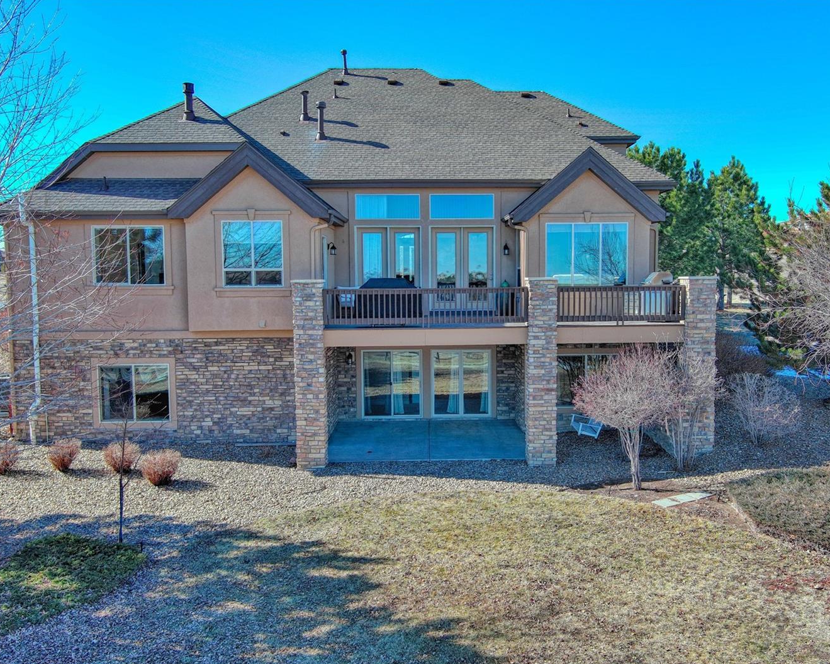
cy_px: 333
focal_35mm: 33
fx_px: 811
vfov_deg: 44.5
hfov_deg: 54.2
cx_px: 444
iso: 100
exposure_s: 1/737
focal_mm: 10.6
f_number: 2.8
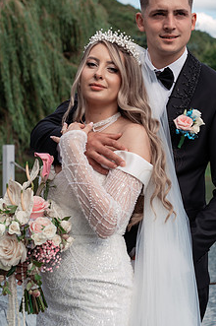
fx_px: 649
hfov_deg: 18.8
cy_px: 115
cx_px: 146
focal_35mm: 72
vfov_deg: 28.0
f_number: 4.5
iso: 160
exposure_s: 1/500
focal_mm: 53
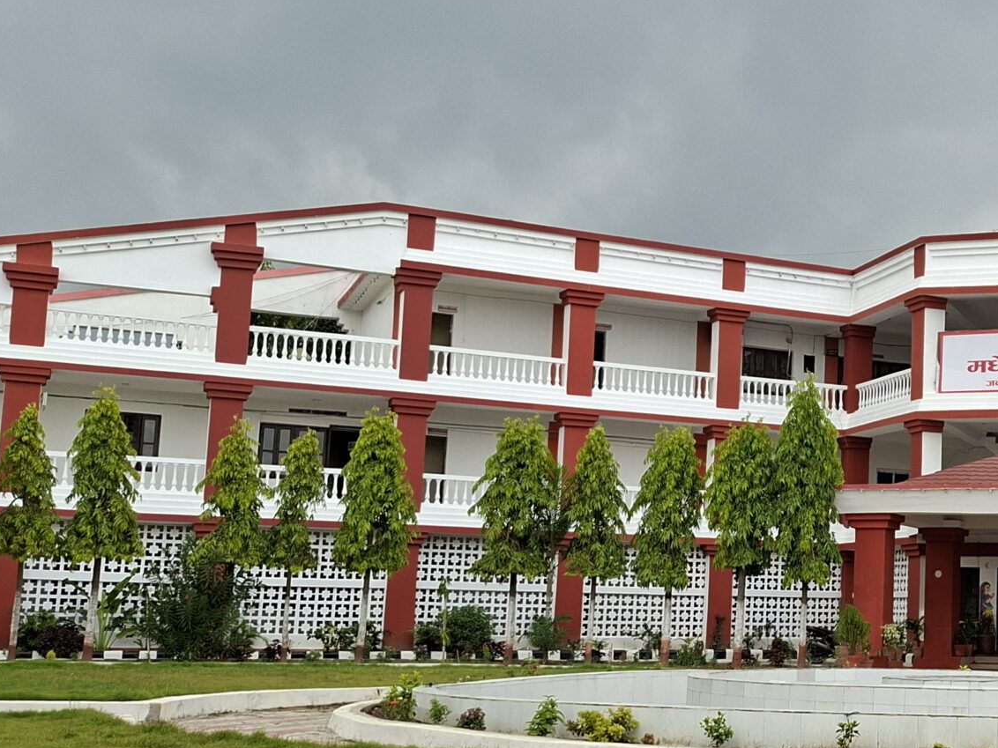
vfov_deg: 28.0
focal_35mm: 52
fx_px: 1499
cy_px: 426
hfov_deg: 34.1
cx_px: 961
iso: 50
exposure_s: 1/787
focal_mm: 5.54
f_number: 1.8
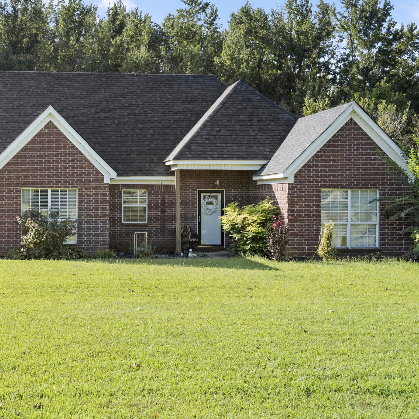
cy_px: 182
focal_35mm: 46
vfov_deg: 36.7
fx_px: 630
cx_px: 99
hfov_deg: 35.9
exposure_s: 1/250
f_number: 9.5
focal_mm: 29
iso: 800
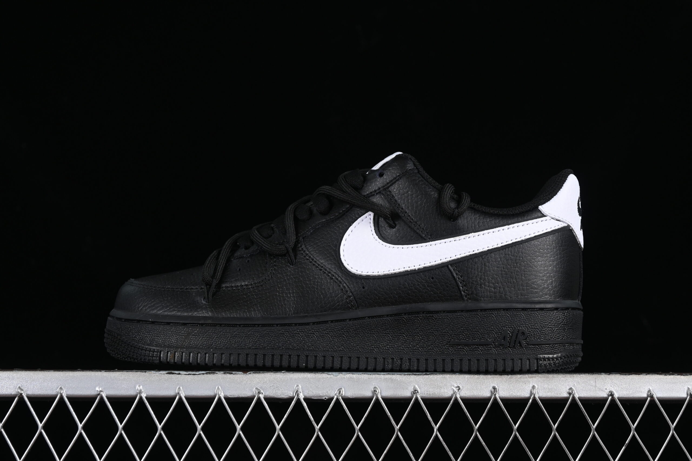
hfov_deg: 27.0
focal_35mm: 75
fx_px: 1442
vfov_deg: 18.2
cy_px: 230
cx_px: 346
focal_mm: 50
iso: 160
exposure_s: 1/50
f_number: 6.3
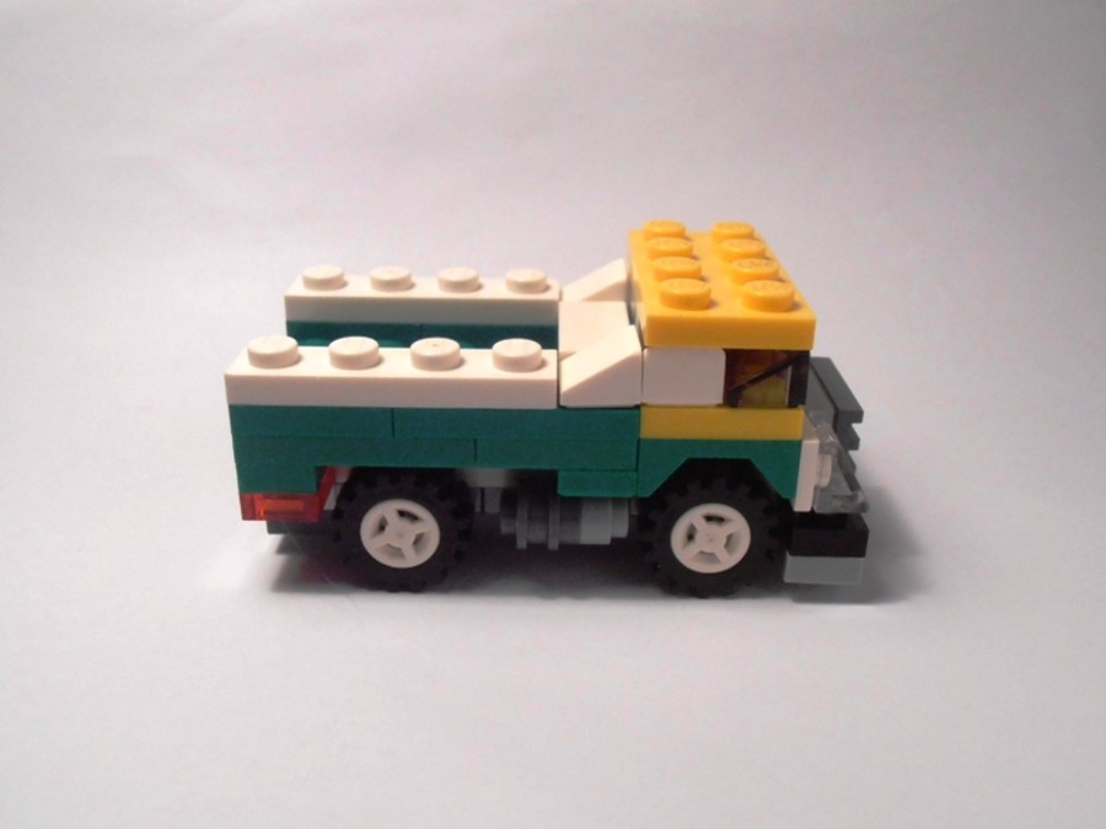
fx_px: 1182
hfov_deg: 50.1
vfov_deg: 38.7
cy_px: 414
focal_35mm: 37
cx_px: 553
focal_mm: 6.61
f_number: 3.9
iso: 320
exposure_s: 1/320
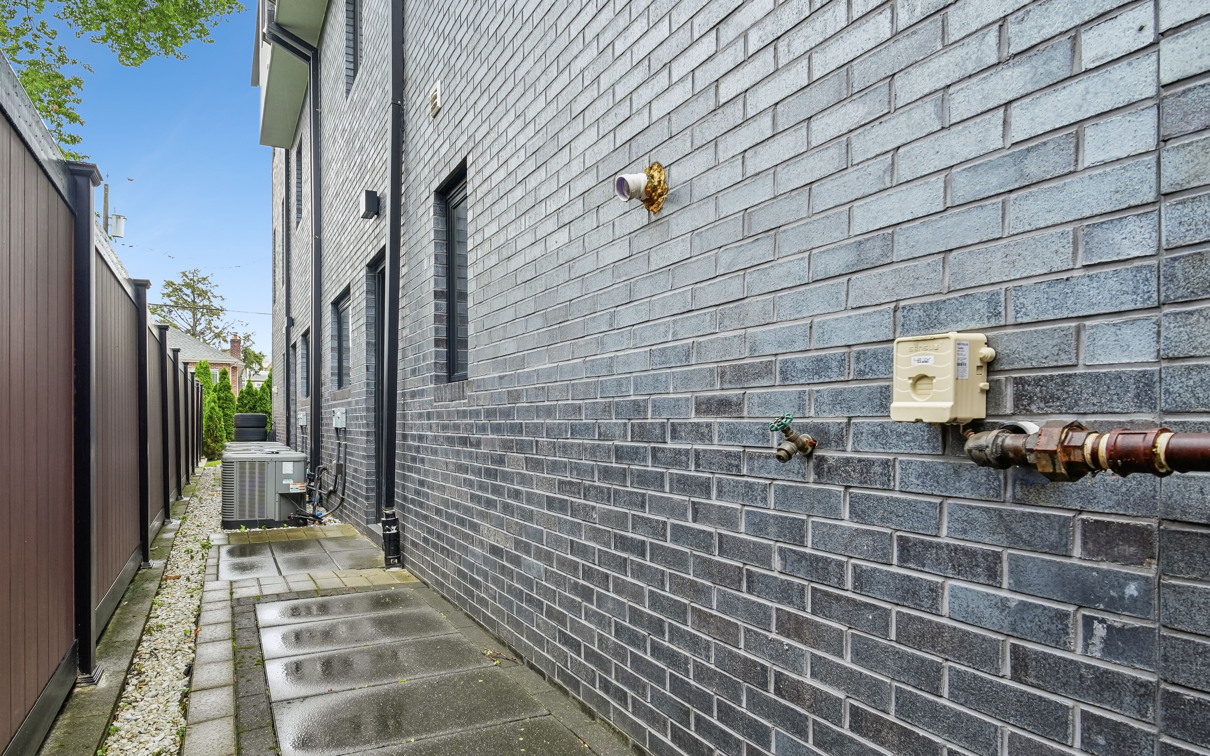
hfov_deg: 82.1
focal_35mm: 21
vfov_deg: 57.2
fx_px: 692
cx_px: 552
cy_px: 407
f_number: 8
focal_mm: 16
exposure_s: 1/60
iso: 400
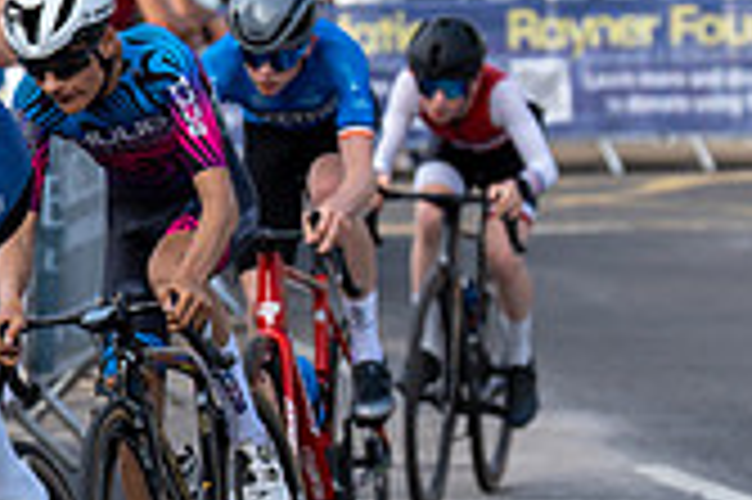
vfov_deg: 3.6
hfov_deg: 5.5
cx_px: -5
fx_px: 7846
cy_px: 83
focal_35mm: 376
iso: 160
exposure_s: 1/1000
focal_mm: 108
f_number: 4
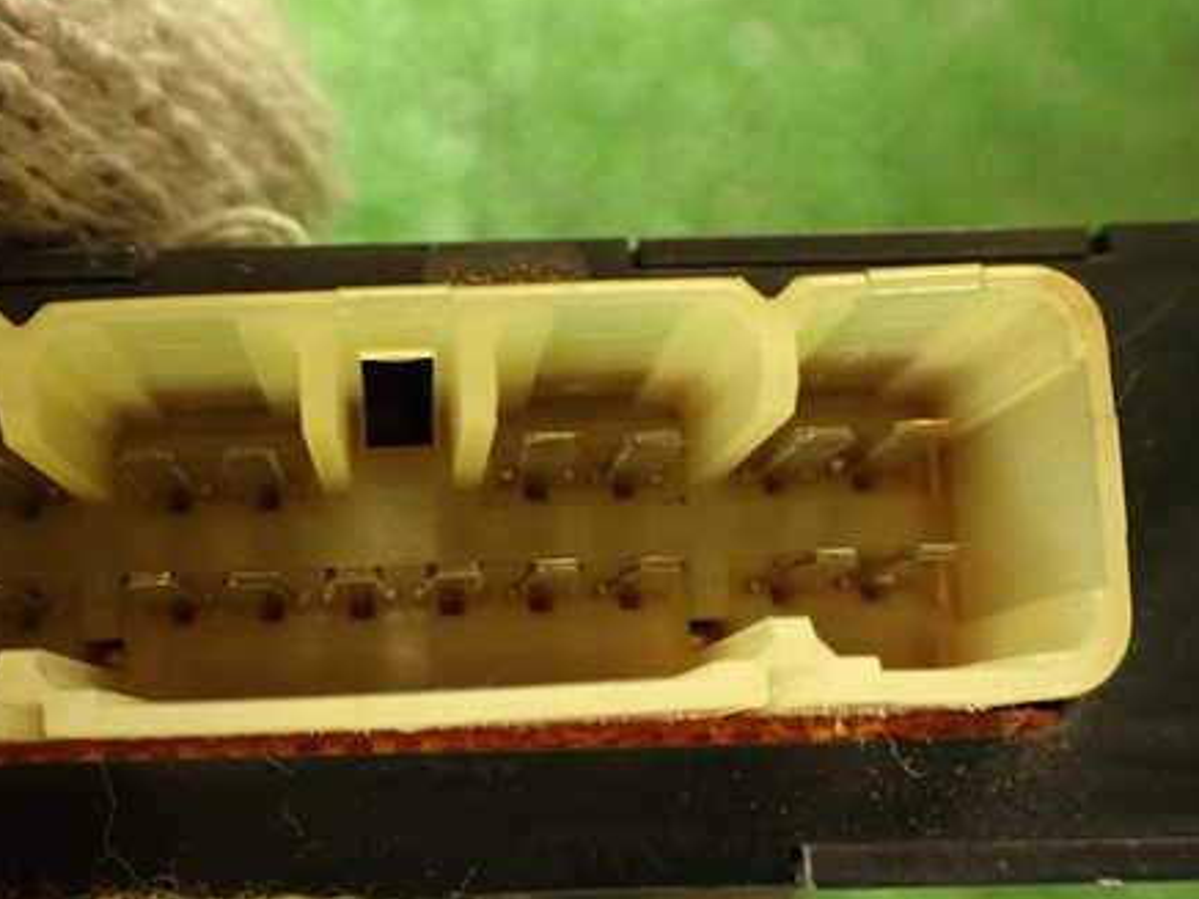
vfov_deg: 32.7
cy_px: 553
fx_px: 1524
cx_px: 410
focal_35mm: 44
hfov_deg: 42.4
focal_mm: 5.79
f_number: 2.4
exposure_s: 1/30
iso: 200
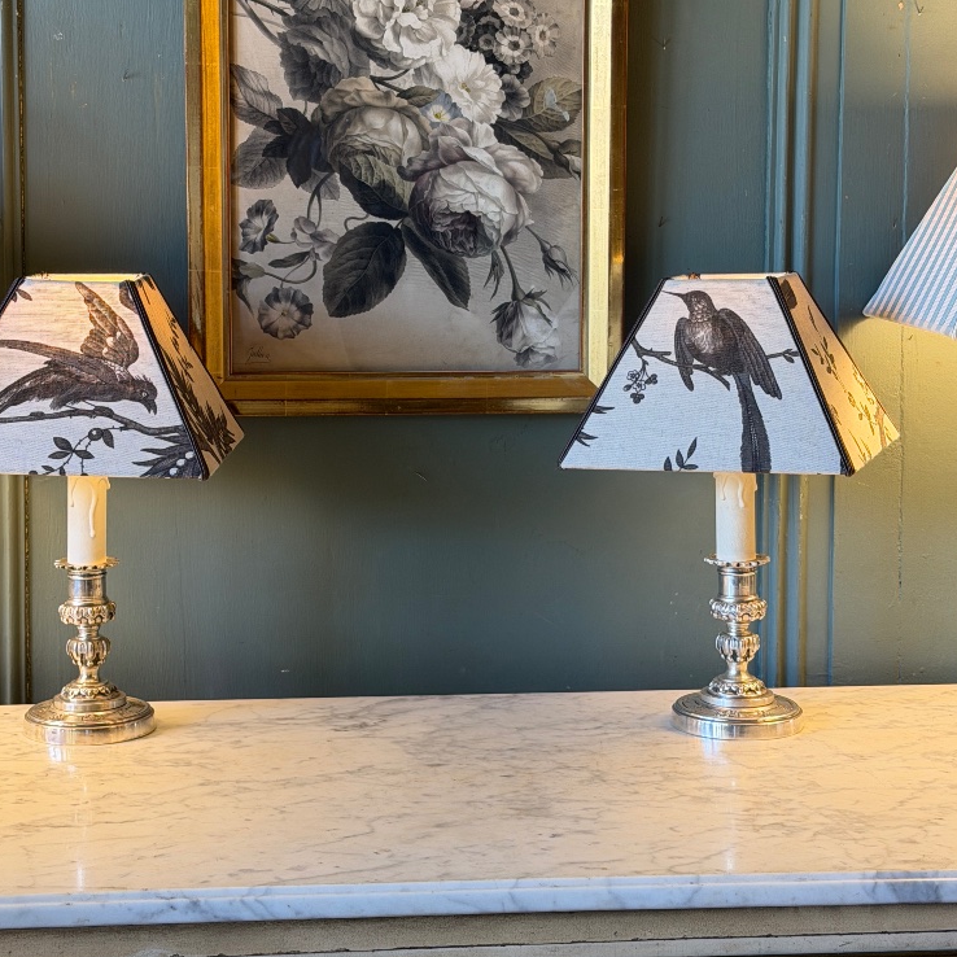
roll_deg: -0.8
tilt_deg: -4.1
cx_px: 411
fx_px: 2158
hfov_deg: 25.0
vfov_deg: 25.0
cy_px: 383
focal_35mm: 69
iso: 100
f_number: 1.78
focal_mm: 6.76
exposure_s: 1/63
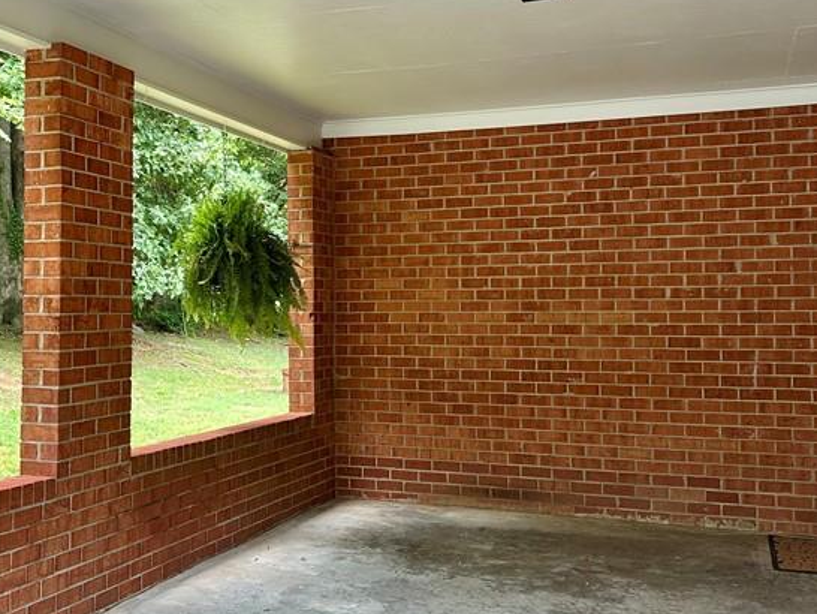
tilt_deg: +0.0
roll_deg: -1.0
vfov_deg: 32.2
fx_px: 1063
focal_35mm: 45
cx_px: 263
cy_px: 291
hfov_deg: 41.4
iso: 50
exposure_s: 1/121
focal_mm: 6.86
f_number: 1.78
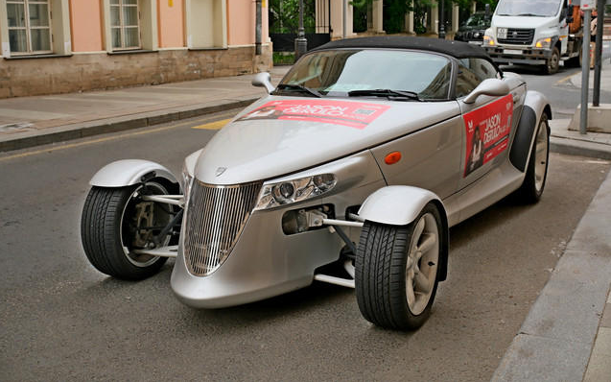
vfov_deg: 30.5
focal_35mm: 42
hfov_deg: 47.2
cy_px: 178
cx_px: 306
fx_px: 699
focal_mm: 27
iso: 640
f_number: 7.1
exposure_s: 1/240
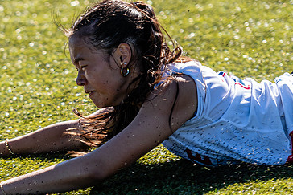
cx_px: 14
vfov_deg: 3.2
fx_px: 3517
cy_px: 167
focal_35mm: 432
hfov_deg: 4.8
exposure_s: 1/1000
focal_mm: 145
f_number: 3.2
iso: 200
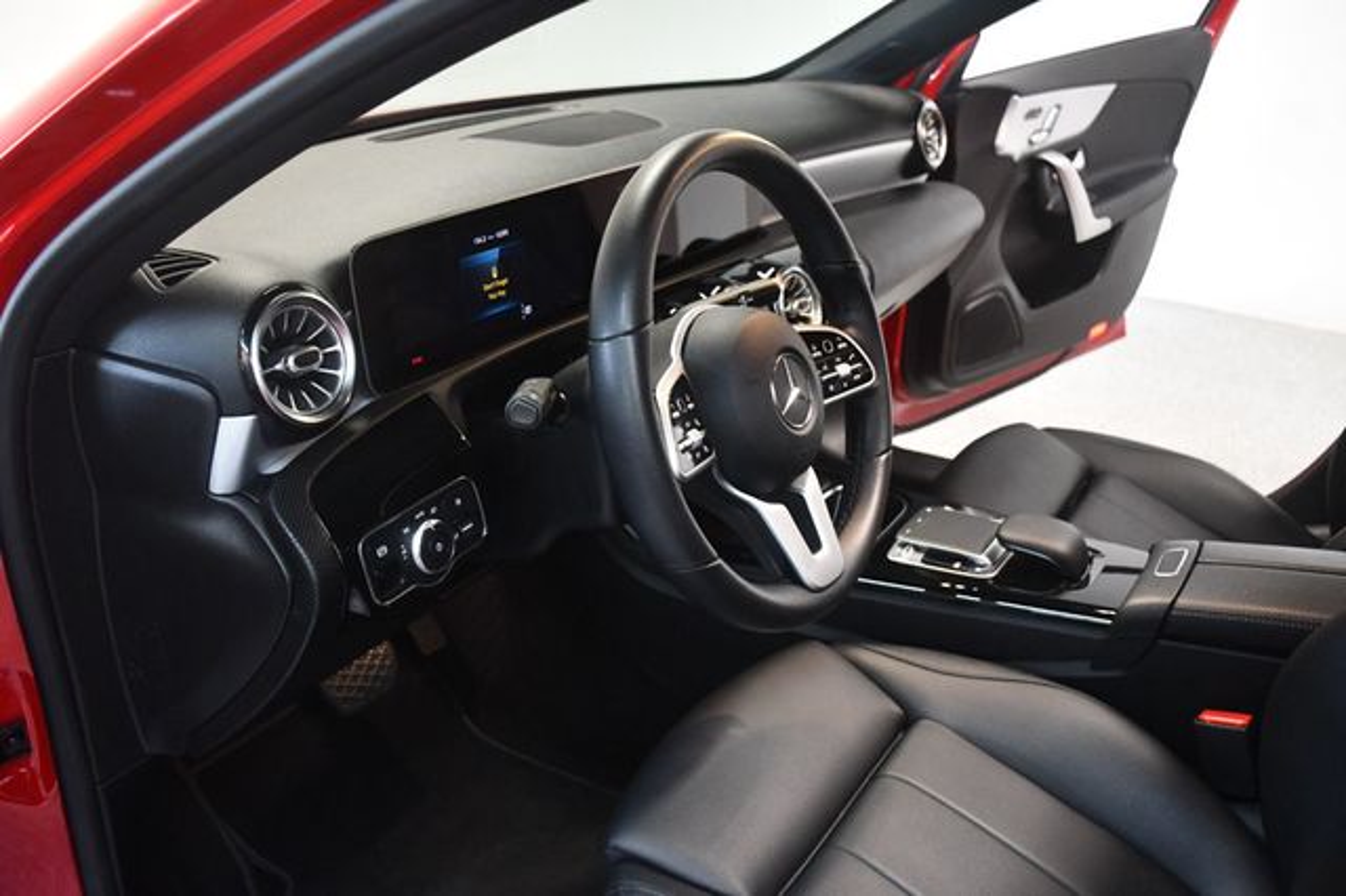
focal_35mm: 33
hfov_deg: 57.2
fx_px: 1233
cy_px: 448
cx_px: 673
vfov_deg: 39.9
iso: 3200
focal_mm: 22
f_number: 3.5
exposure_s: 1/80
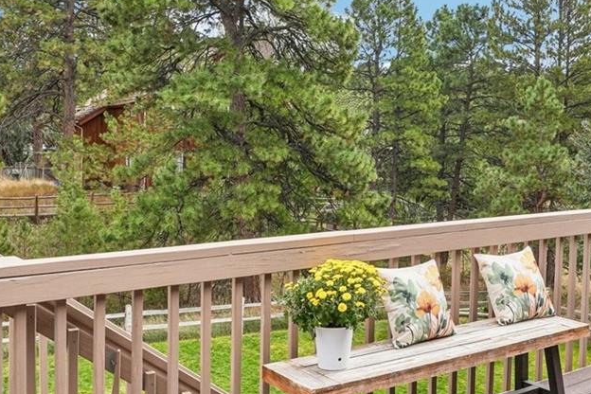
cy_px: 145
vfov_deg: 31.5
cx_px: 391
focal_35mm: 42
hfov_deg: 45.5
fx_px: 694
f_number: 8
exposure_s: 1/350
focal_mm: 11
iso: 100
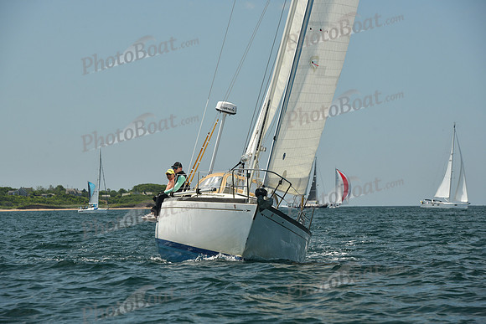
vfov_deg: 8.6
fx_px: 2160
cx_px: 243
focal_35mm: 160
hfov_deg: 12.8
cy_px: 162
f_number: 8
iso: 320
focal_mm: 160
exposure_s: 1/640
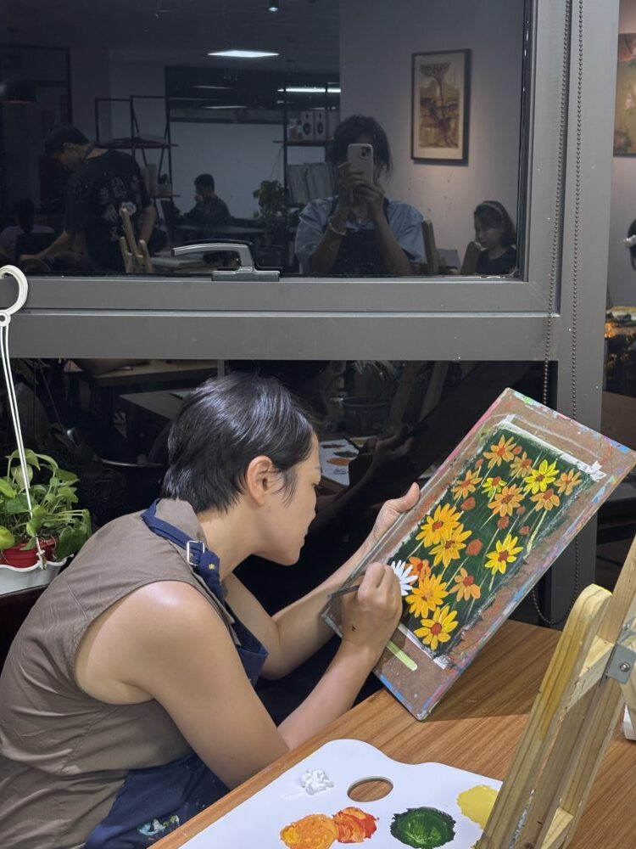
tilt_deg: -11.7
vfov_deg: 36.8
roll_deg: -0.6
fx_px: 1274
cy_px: 424
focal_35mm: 52
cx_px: 318
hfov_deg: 28.0
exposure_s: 1/50
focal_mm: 5.96
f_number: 1.6
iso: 80
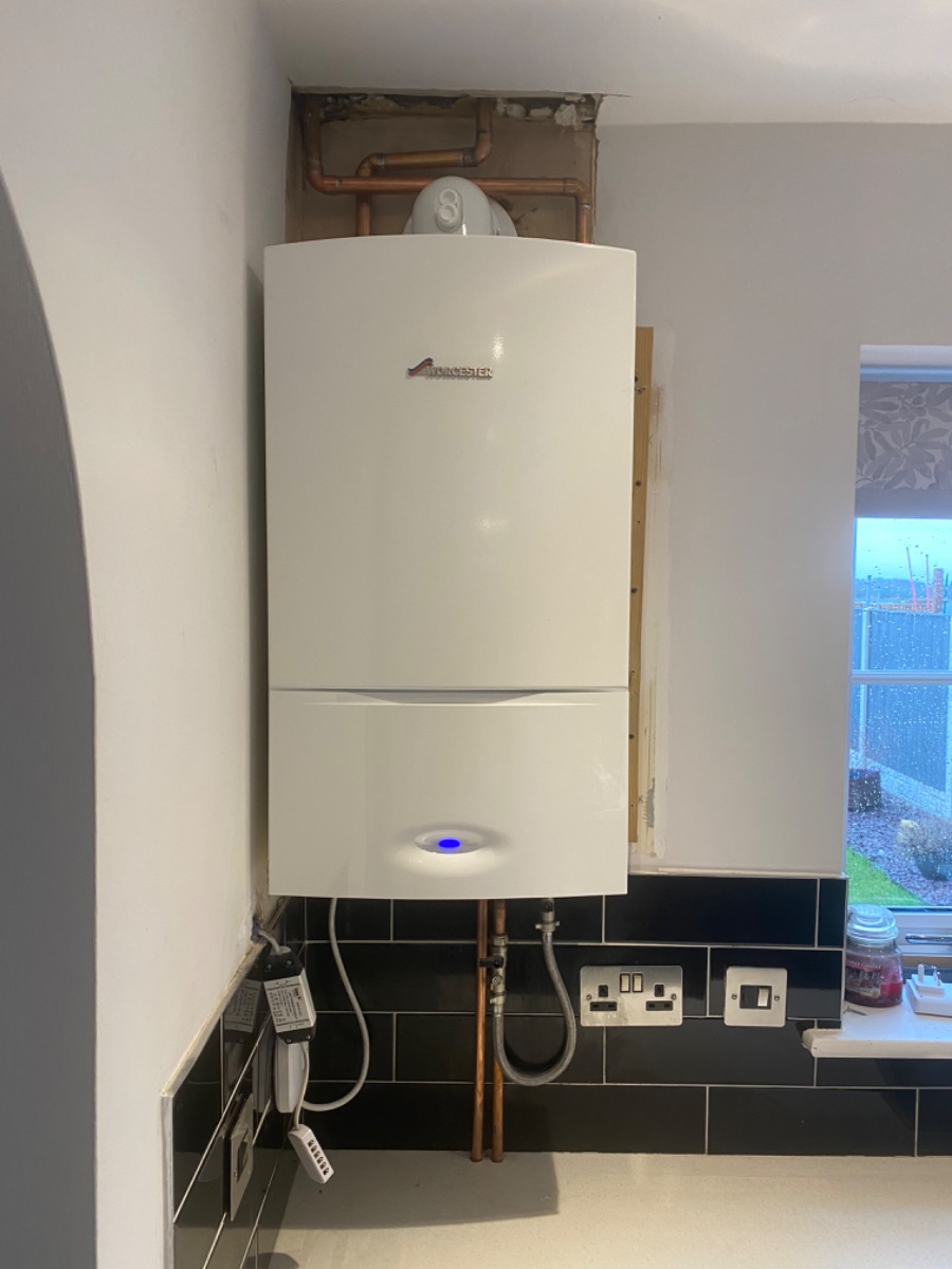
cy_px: 634
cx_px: 476
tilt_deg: -4.4
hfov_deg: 53.1
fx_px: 953
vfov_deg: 67.3
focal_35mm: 26
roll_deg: -0.1
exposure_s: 1/50
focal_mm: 4.25
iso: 125
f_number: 1.8
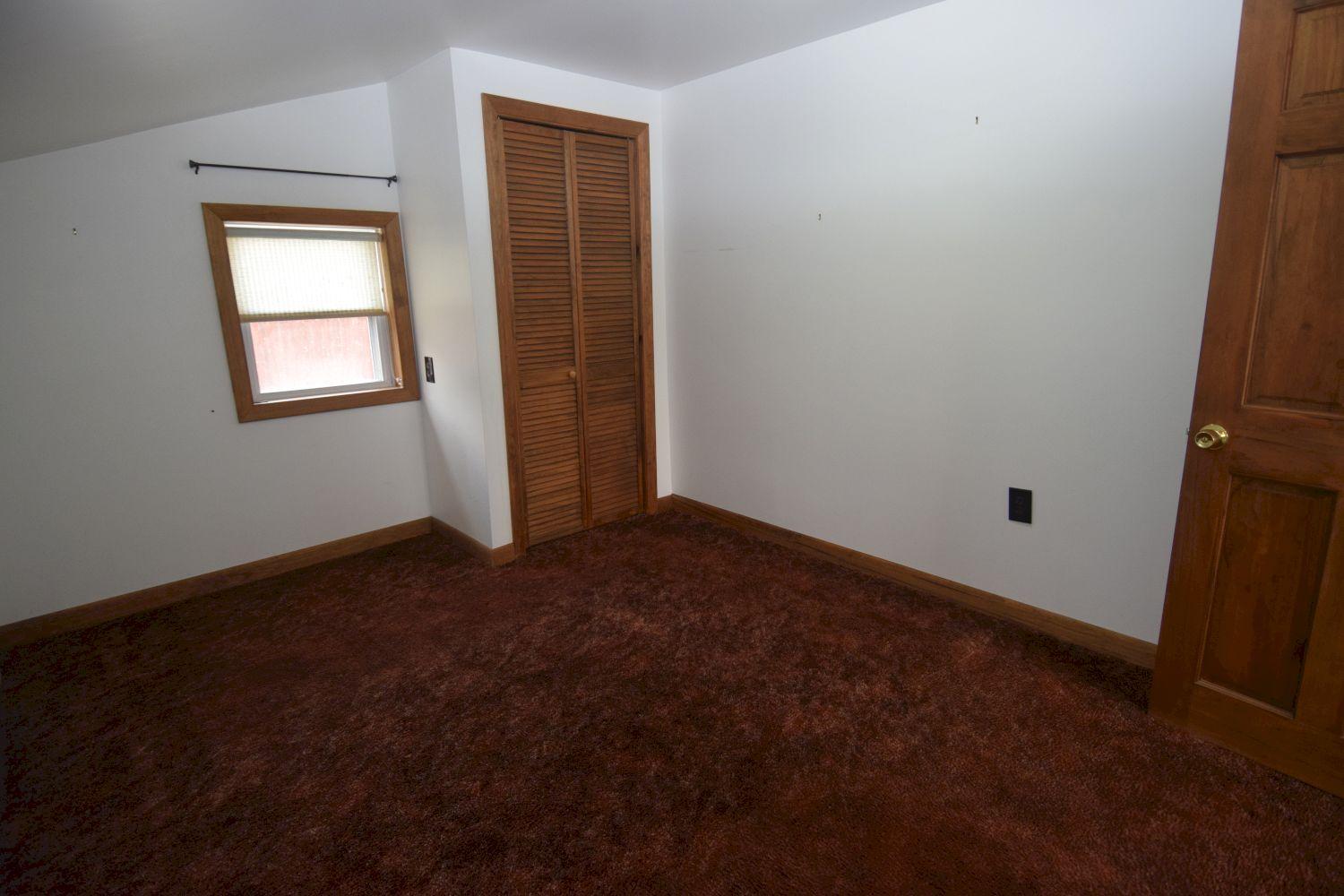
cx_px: 672
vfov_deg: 67.4
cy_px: 448
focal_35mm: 18
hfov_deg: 90.0
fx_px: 672
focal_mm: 12
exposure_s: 1/60
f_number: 4
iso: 800
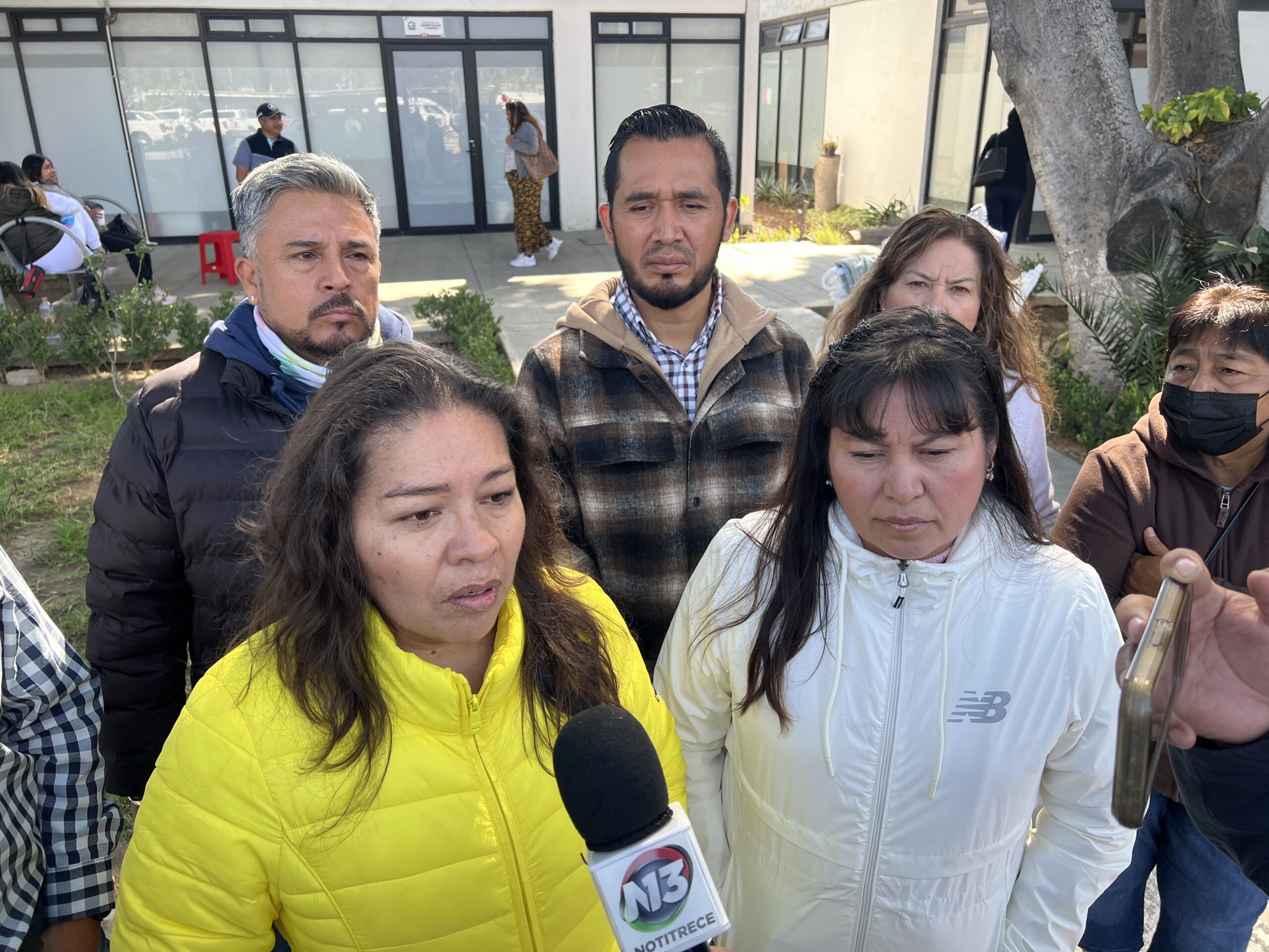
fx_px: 953
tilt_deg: -22.4
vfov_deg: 53.1
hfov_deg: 67.3
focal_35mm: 26
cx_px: 634
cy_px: 476
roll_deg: -0.2
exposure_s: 1/367
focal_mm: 5.7
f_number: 1.5
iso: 50
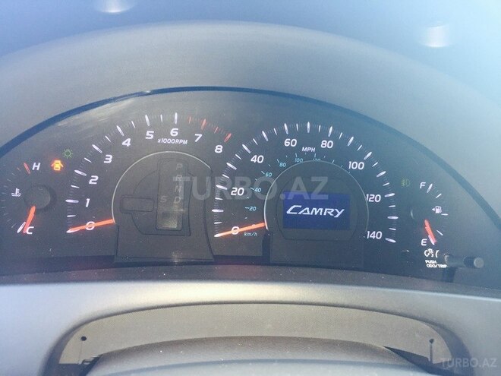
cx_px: 250
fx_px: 420
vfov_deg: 48.2
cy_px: 188
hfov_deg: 61.7
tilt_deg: -20.1
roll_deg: -0.3
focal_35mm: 29
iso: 50
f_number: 2.2
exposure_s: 1/33
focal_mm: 4.15
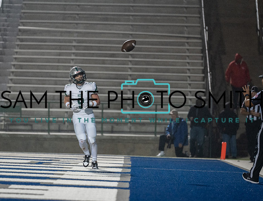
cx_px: 90
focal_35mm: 270
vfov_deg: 5.6
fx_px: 2065
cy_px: 115
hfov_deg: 7.3
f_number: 2.8
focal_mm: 200
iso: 3200
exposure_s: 1/1250
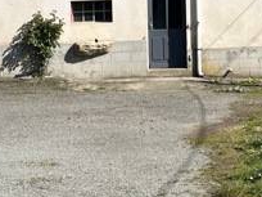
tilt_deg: +4.9
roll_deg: +1.8
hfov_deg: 19.0
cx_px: 229
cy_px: -42
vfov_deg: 14.1
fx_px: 772
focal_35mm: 102
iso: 50
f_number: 1.6
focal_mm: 5.1
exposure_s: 1/3876
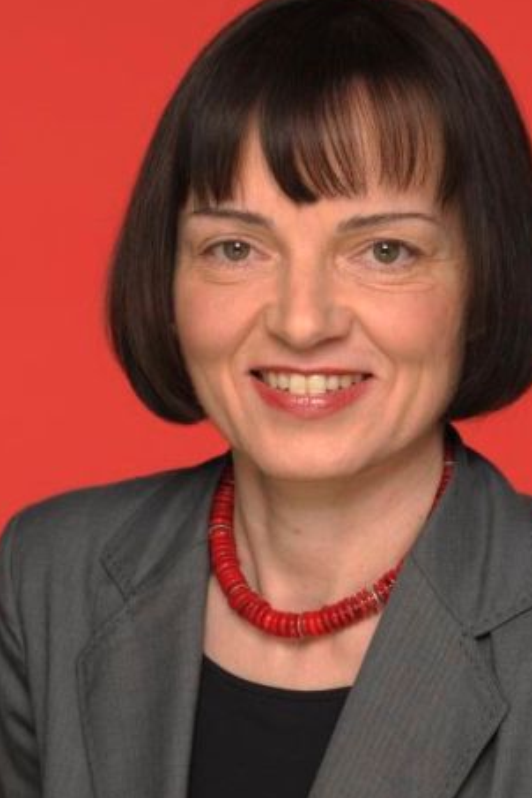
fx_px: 3192
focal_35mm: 144
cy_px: 551
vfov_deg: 14.2
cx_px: 332
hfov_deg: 9.5
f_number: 11
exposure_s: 1/200
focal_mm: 85
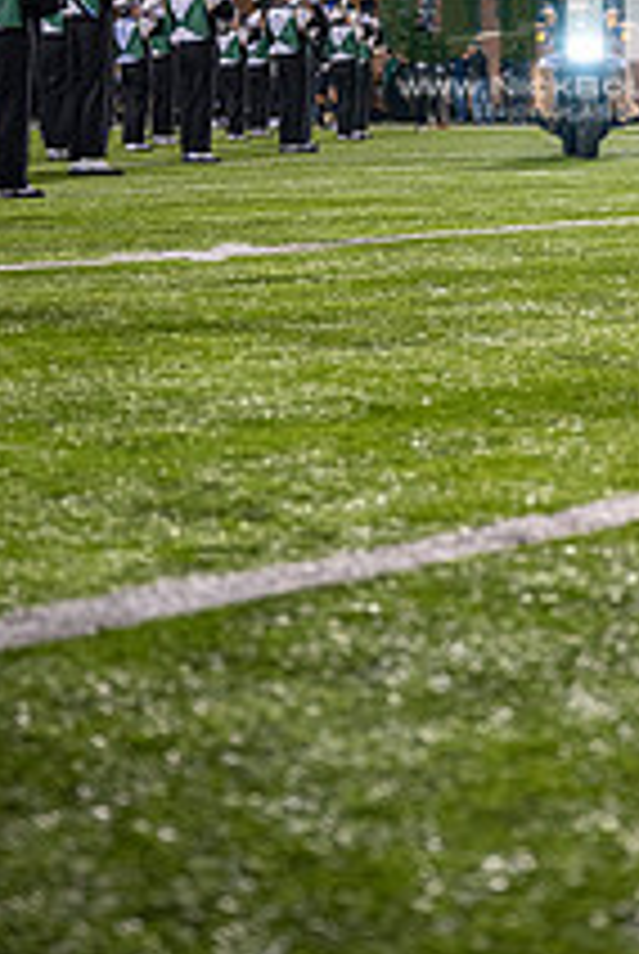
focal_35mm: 89
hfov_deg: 15.2
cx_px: 580
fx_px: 2362
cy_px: -9
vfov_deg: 22.0
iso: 1250
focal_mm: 42
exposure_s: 1/500
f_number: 3.2
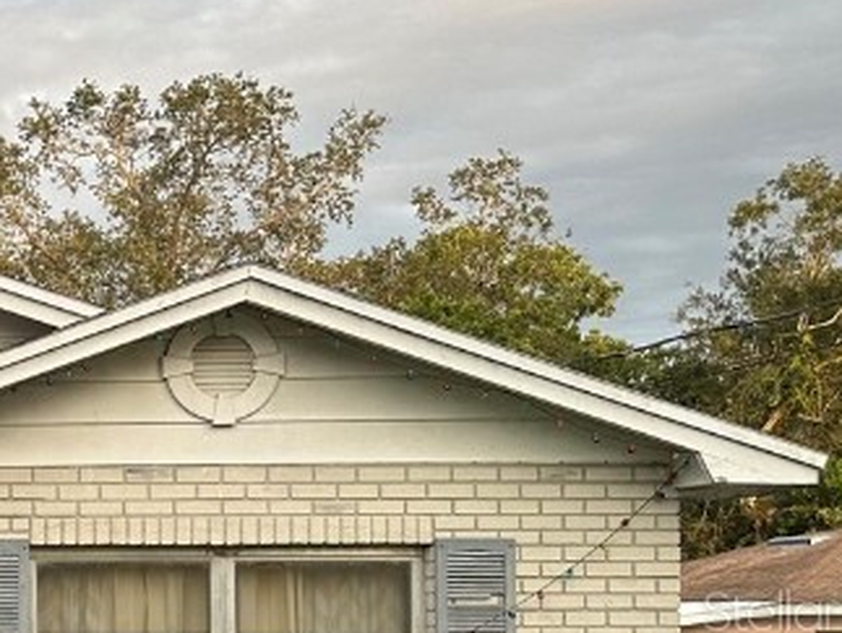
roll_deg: -0.3
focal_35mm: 76
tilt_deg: +0.5
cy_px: 610
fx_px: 1851
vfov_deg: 19.0
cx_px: -386
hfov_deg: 21.8
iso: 80
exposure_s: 1/756
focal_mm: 6.86
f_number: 1.78
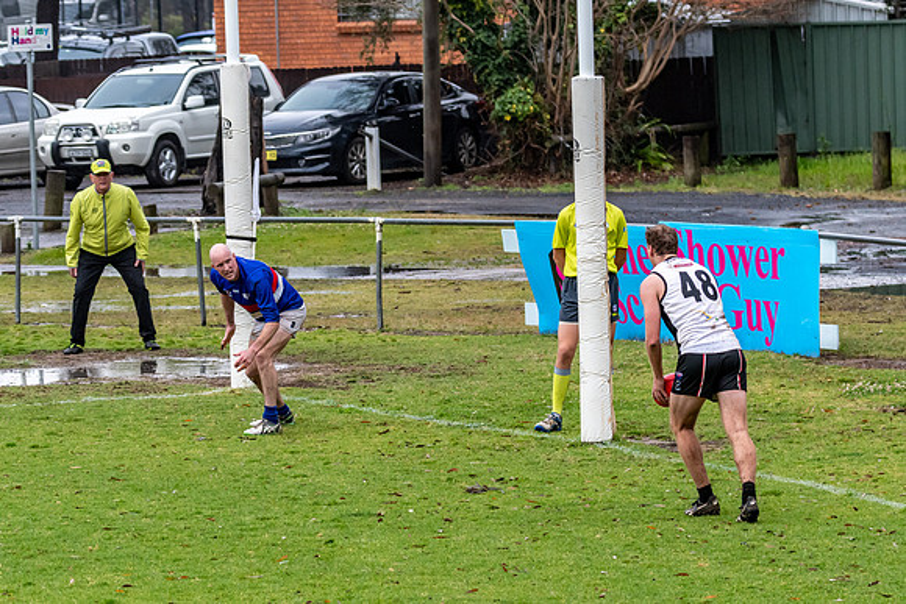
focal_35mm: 278
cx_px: 493
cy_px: 329
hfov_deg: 7.4
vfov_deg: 5.0
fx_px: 6987
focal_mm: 170
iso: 1250
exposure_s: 1/3200
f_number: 7.1
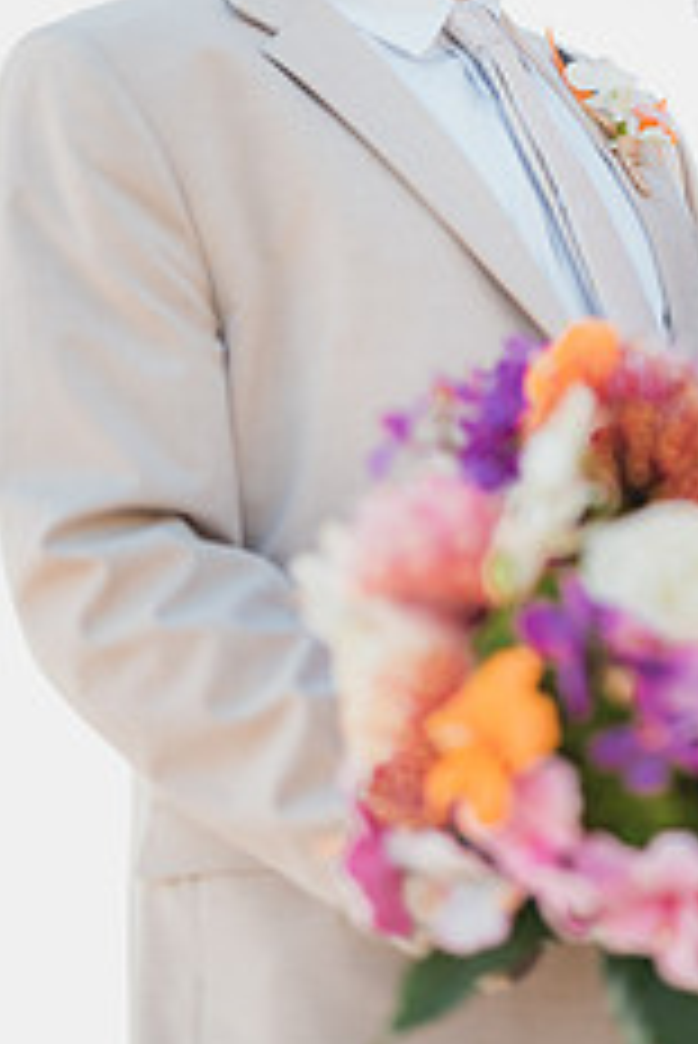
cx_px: 599
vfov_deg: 20.9
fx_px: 2817
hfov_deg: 14.0
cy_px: 320
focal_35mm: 97
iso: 125
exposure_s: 1/800
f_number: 1.4
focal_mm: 50
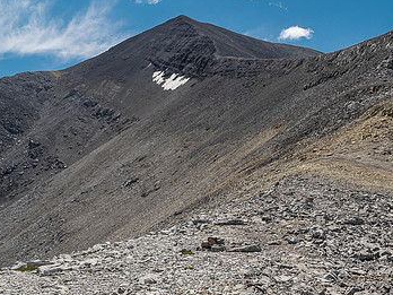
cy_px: 189
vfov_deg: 35.7
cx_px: 263
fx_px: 454
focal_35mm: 40
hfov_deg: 46.0
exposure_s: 1/250
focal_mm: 12
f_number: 8
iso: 200
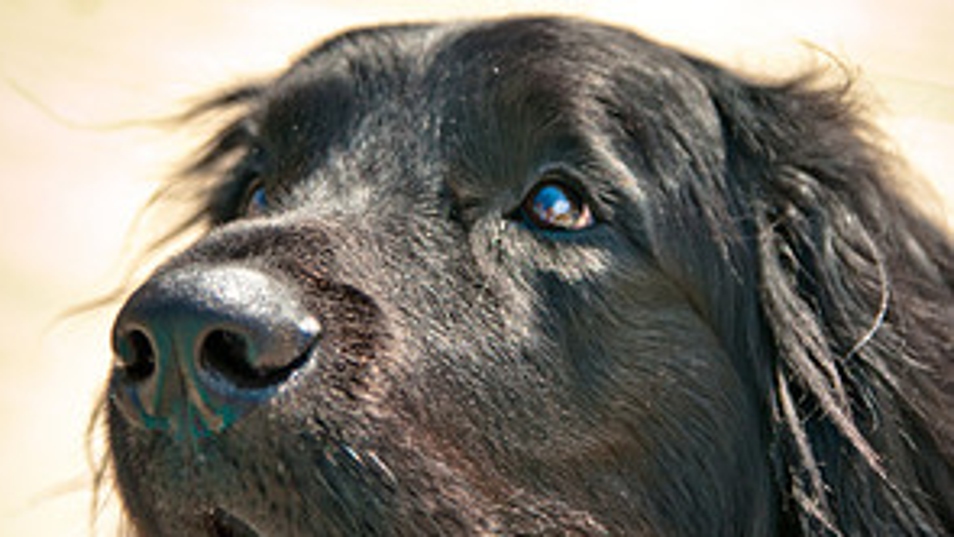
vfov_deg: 11.2
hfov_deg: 19.8
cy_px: 133
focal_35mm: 108
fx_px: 2727
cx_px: 474
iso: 200
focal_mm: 45
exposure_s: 1/800
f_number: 2.8
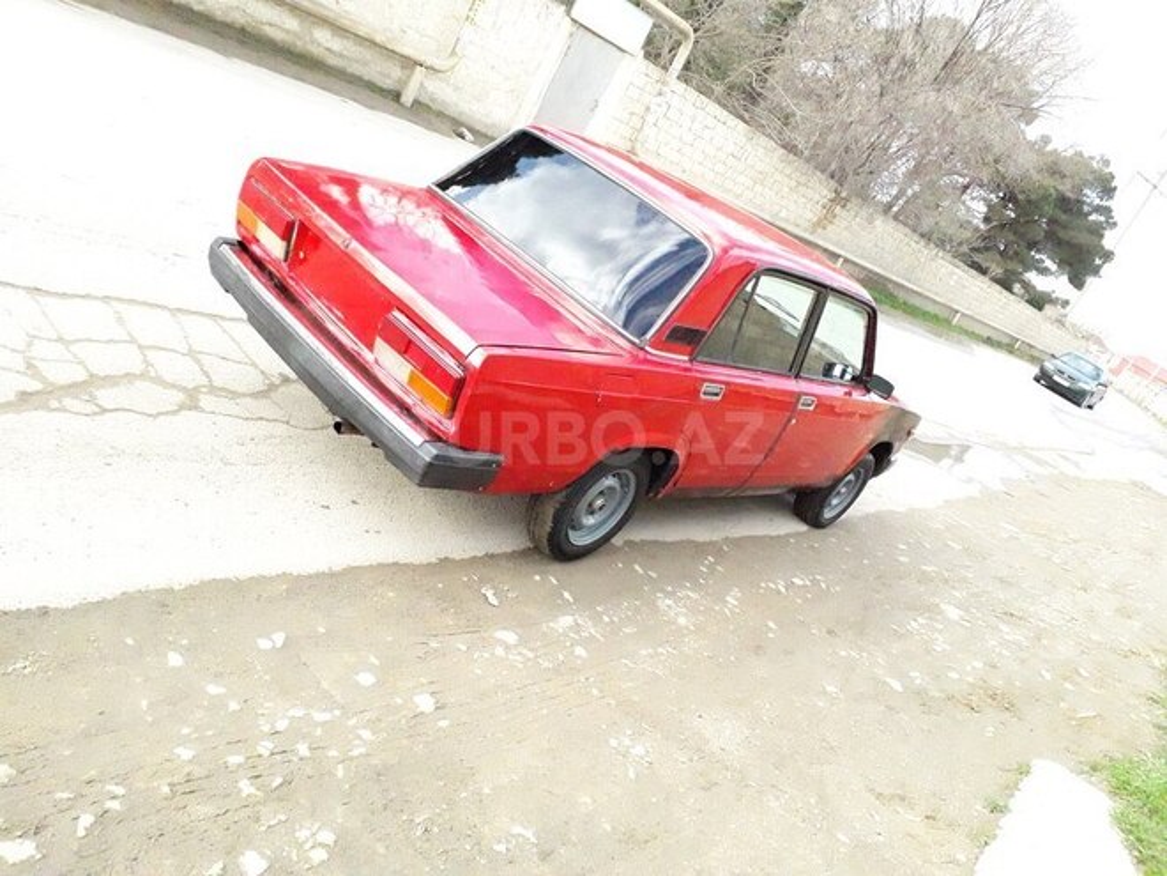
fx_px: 910
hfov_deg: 65.3
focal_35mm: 27
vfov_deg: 51.4
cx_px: 584
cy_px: 438
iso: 800
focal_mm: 3.6
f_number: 1.9
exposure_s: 1/4464
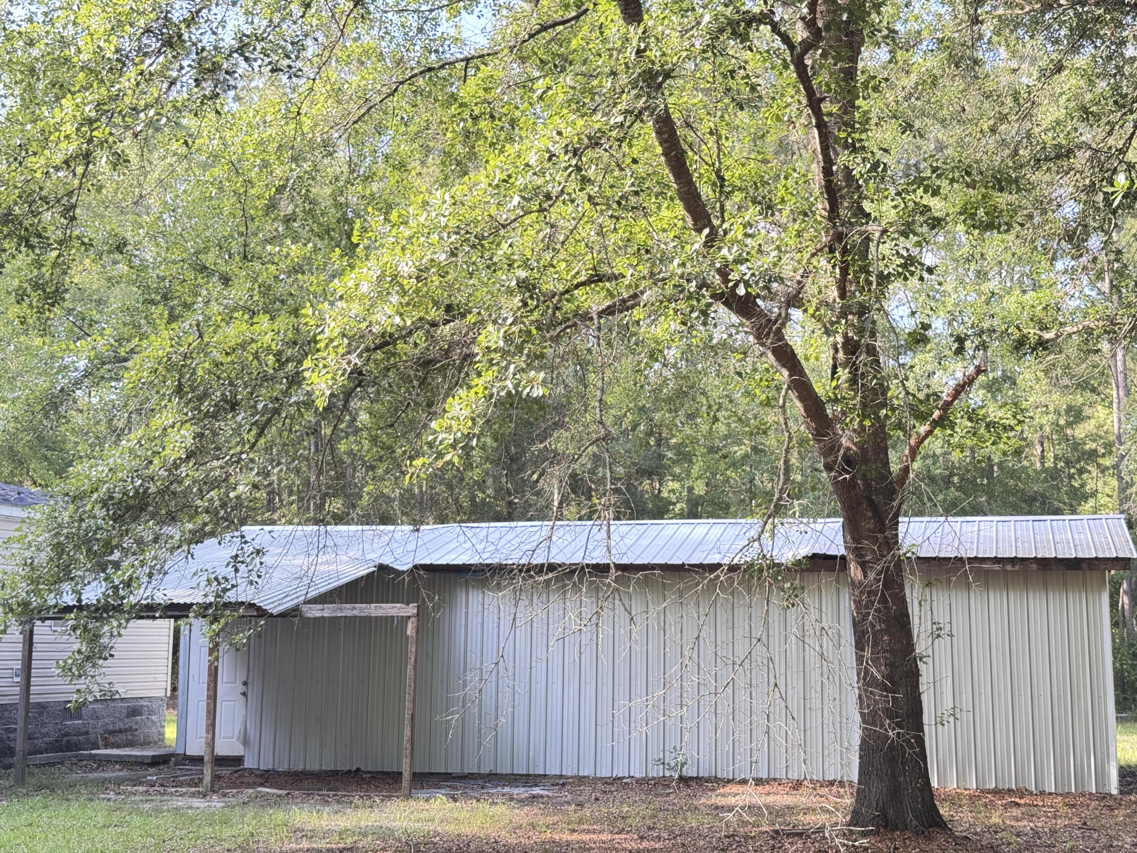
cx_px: 568
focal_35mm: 48
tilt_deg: +8.8
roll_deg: -0.9
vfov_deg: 30.3
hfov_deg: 39.7
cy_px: 426
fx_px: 1577
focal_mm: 6.76
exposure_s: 1/120
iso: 100
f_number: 1.78
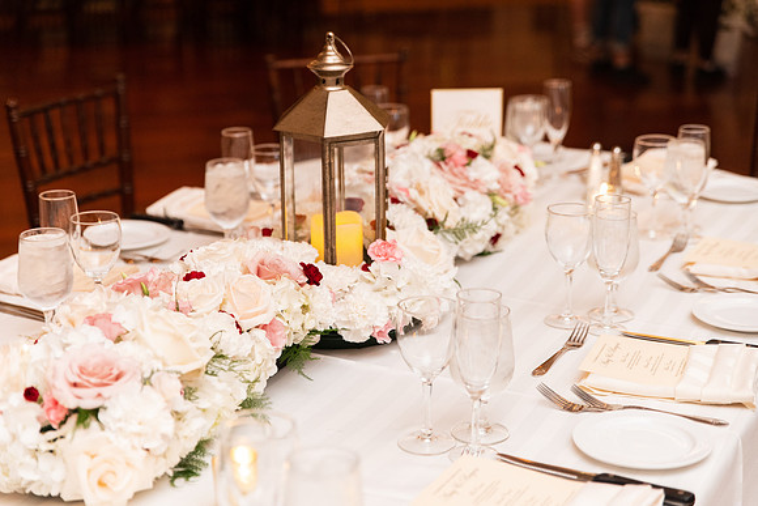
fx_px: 1474
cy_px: 253
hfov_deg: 28.8
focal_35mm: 70
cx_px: 379
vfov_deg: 19.5
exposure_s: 1/100
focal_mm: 70
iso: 3200
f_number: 2.8
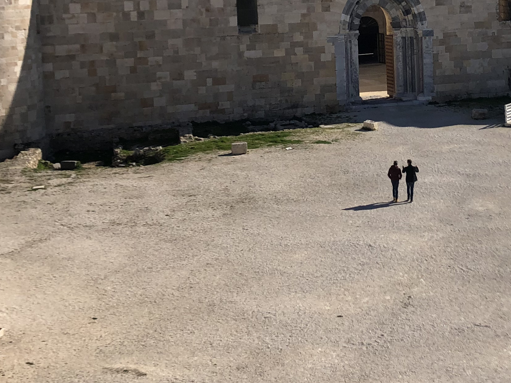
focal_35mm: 68
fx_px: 1004
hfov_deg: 28.3
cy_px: 27
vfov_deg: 21.1
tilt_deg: -2.9
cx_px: 360
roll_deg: +2.8
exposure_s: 1/3436
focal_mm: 4
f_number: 1.8
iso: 25
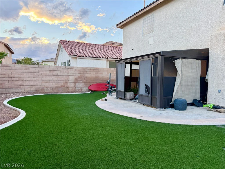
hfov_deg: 71.6
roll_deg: -0.9
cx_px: 112
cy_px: 84
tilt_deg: -2.8
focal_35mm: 24
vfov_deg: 56.8
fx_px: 156
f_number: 1.78
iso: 80
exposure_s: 1/240
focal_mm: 6.76
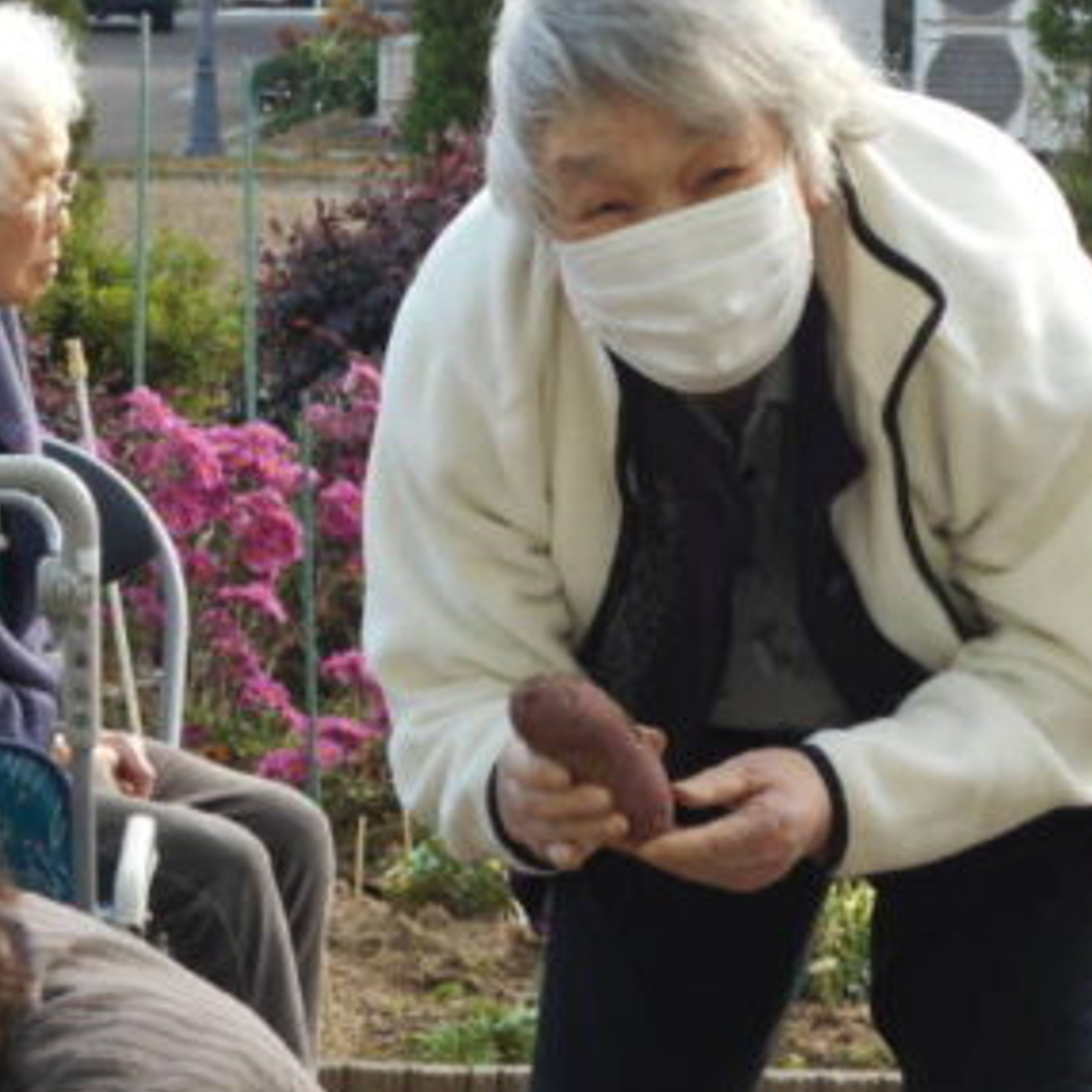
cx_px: 641
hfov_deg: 12.4
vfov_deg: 12.4
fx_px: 5032
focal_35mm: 141
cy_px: 386
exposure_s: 1/80
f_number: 5.8
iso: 80
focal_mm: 13.5
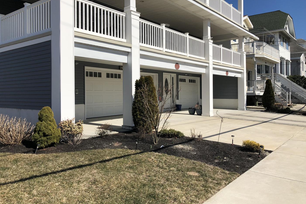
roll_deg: +0.5
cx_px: 150
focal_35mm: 31
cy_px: 95
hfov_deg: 60.3
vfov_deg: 42.3
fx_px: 263
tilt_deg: -1.1
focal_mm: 3.99
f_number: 1.8
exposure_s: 1/4000
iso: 20
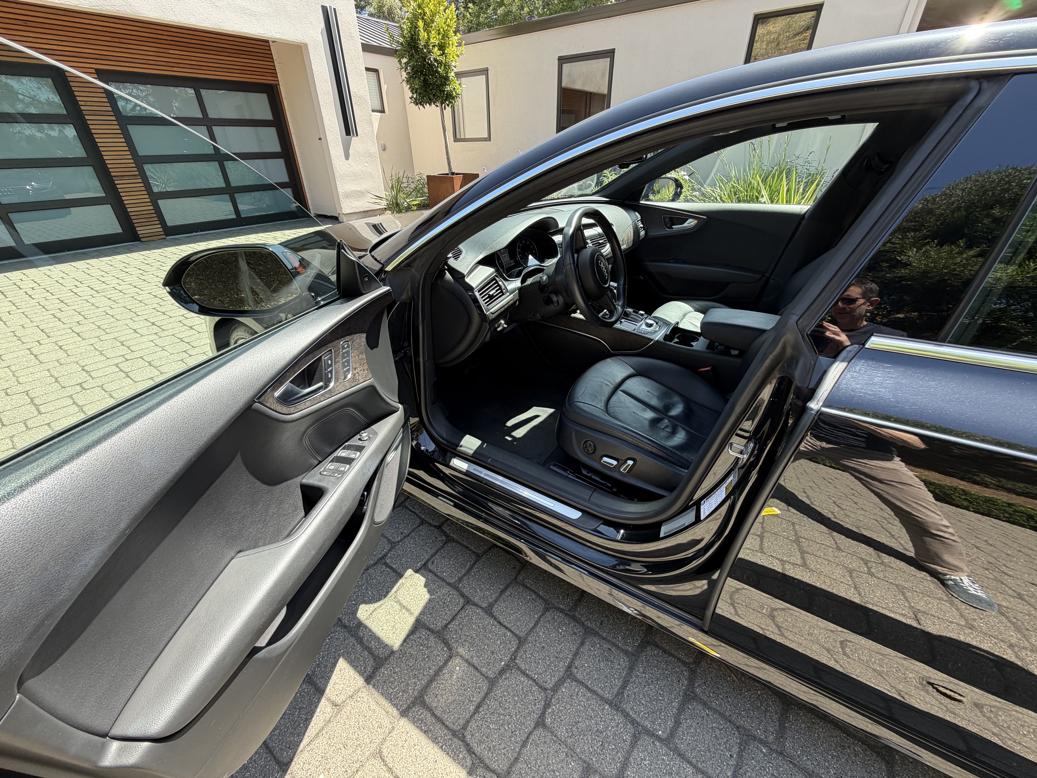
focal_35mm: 14
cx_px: 518
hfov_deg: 102.1
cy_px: 389
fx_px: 419
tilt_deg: -29.8
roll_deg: +2.1
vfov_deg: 85.7
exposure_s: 1/175
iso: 40
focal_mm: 2.22
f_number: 2.2
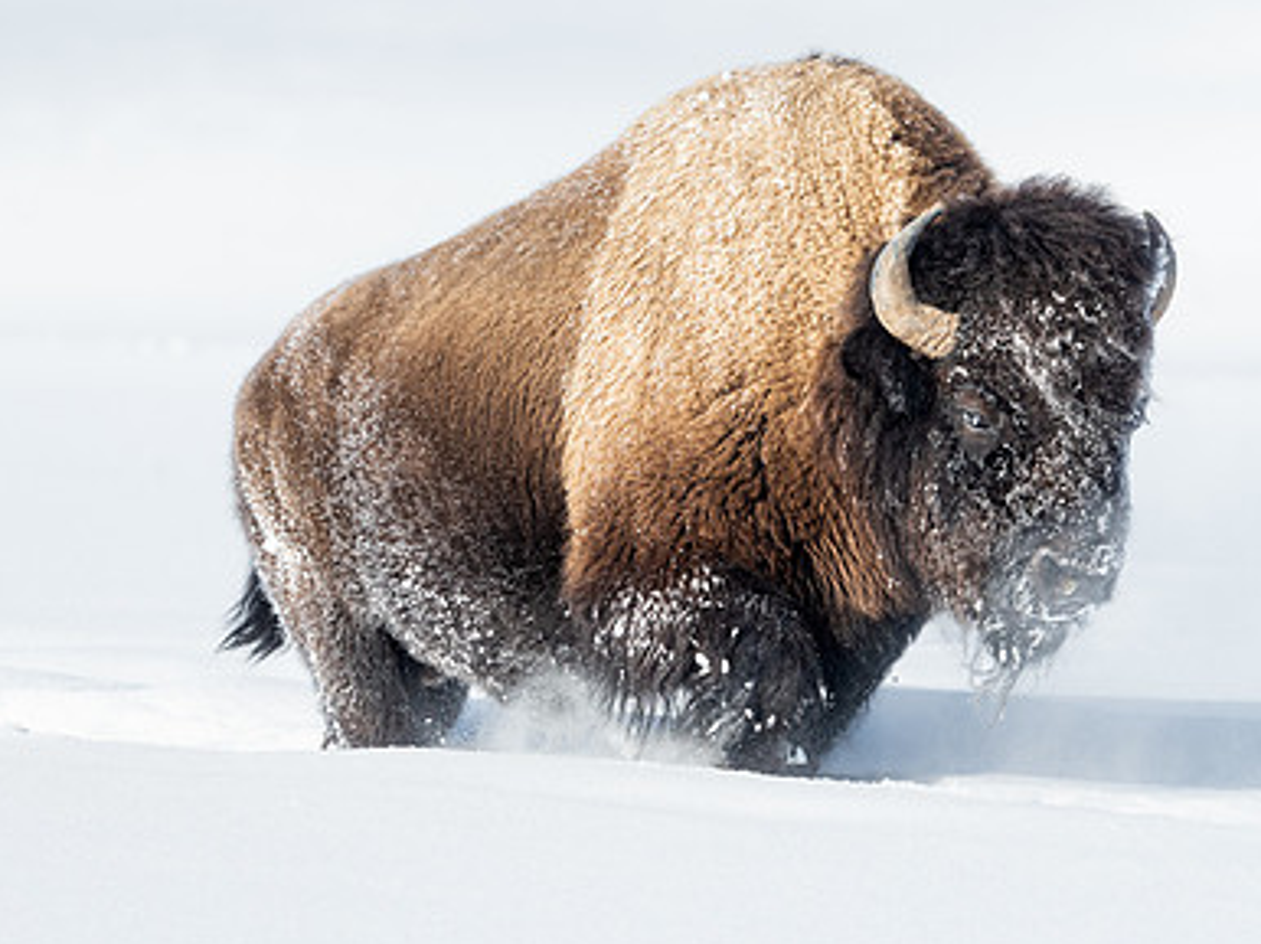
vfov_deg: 1.6
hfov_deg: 2.2
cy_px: 367
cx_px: 991
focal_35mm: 907
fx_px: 33020
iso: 220
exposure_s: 1/640
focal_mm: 500
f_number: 8
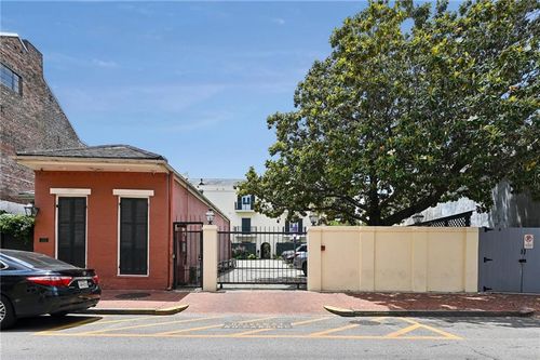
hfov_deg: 90.0
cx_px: 270
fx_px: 270
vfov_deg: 67.3
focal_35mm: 18
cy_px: 180
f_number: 11
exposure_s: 1/500
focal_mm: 18
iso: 400
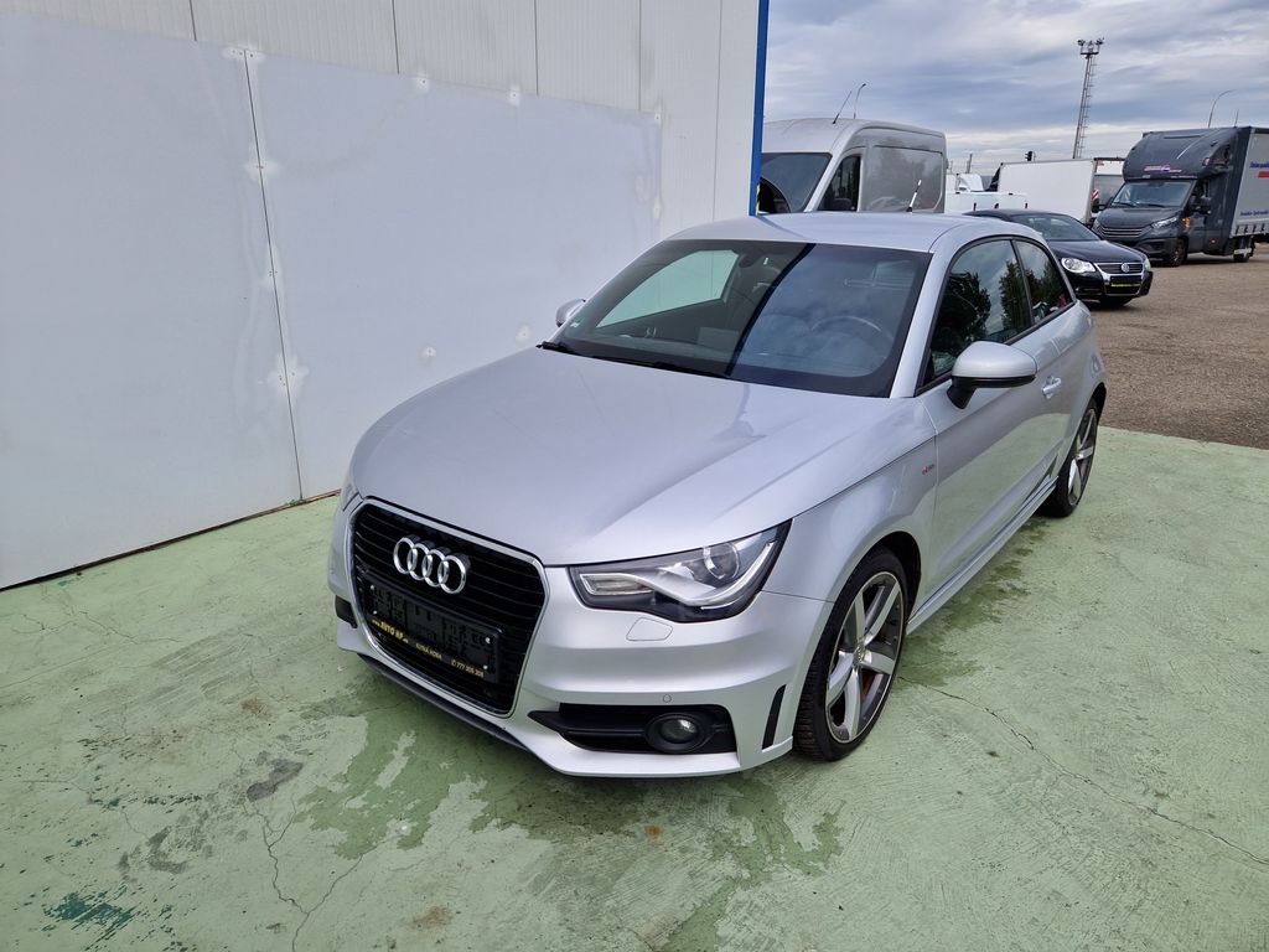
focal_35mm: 23
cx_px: 634
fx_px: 843
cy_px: 476
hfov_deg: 73.9
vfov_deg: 58.9
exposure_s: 1/1040
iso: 50
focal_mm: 5.4
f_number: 1.8
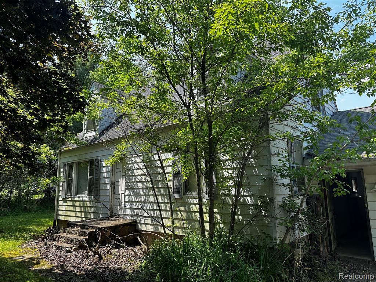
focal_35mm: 24
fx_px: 261
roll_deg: +1.0
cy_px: 141
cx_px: 188
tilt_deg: +10.8
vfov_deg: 56.8
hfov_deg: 71.6
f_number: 1.78
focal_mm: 6.86
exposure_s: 1/1131
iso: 80
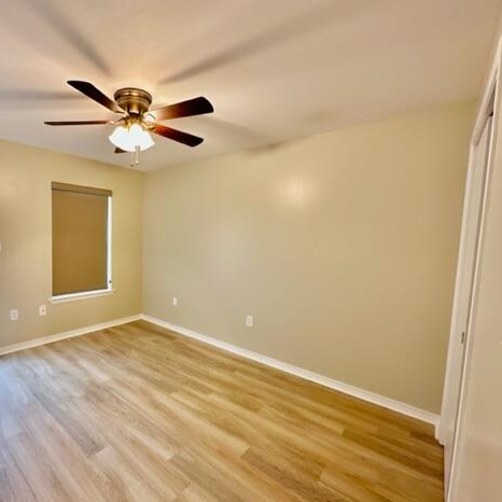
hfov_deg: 81.0
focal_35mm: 17
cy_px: 256
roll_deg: -1.4
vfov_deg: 84.0
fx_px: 279
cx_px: 165
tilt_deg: -4.6
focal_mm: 2.22
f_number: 2.2
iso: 250
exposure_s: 1/60
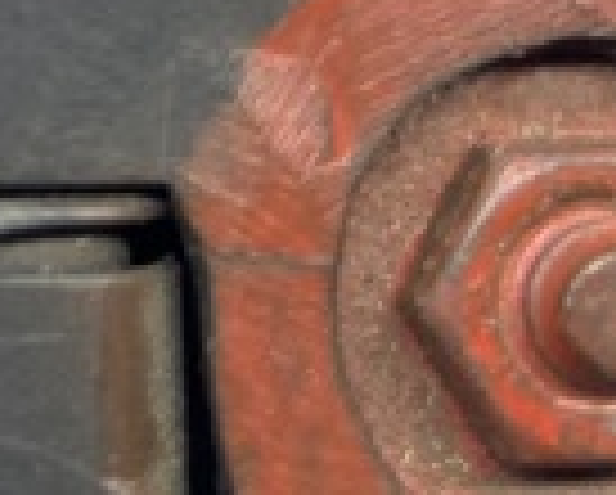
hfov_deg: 15.0
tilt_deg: -87.2
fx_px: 2081
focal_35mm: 114
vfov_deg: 12.8
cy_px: -274
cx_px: -432
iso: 32
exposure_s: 1/204
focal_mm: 5.1
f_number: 1.6
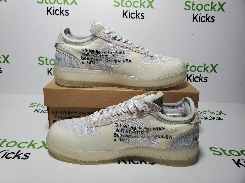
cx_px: 122
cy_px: 92
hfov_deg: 67.3
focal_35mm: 26
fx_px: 184
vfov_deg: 53.1
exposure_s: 1/260
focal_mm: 4.3
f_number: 2.4
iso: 50
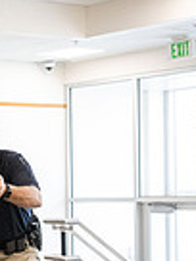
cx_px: -225
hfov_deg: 11.8
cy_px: 216
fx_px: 823
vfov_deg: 17.9
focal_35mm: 109
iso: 3200
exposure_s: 1/500
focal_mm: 26.5
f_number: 4
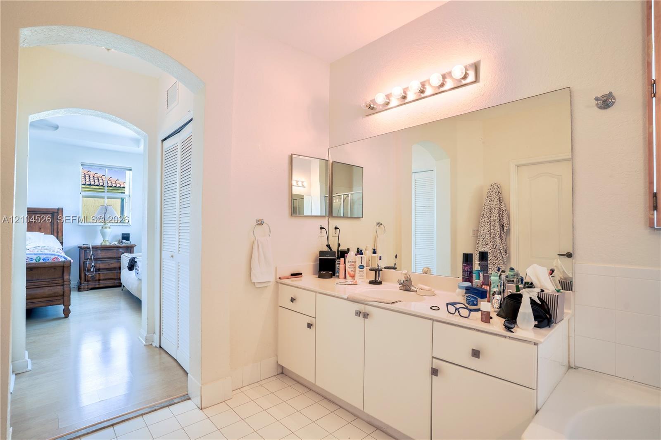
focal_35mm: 17
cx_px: 330
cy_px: 220
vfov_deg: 70.4
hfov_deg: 93.3
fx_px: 312
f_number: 7.1
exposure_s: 1/800
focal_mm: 17
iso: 100
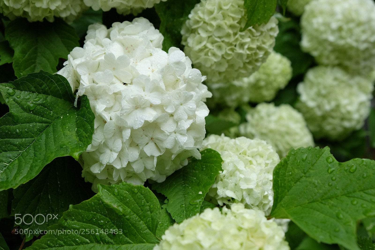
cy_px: 125
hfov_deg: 40.3
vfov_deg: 27.5
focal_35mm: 49
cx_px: 188
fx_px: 510
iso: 200
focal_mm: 32.9
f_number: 5.6
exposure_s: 1/240
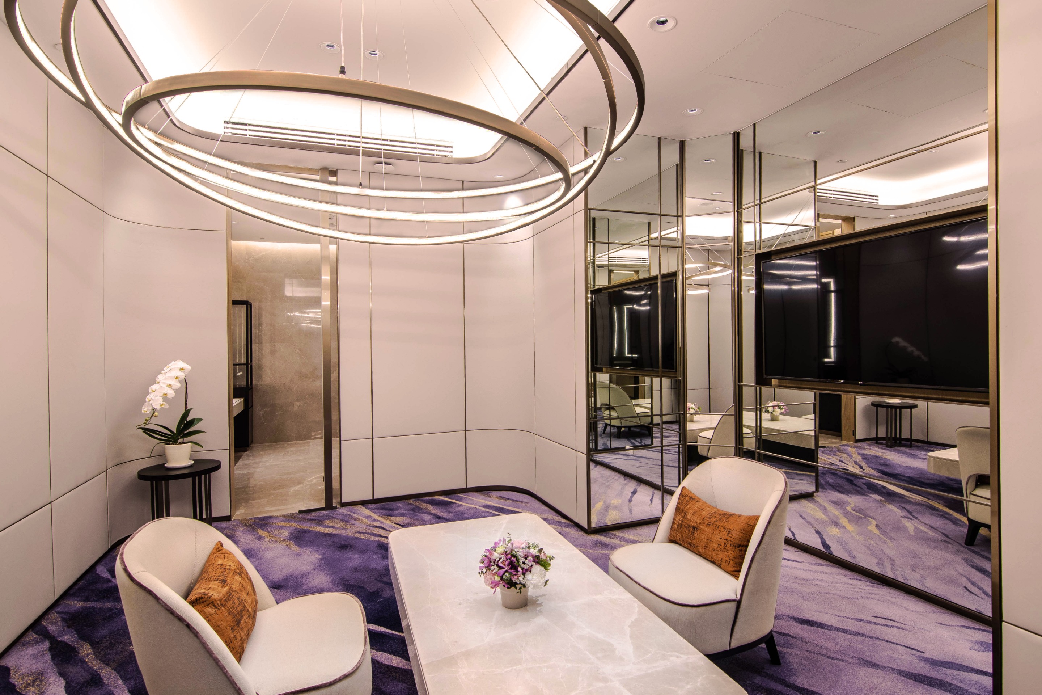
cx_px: 521
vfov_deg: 73.7
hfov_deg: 96.7
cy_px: 348
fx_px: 463
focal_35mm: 16
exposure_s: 1/2
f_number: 8
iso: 125
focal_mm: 11
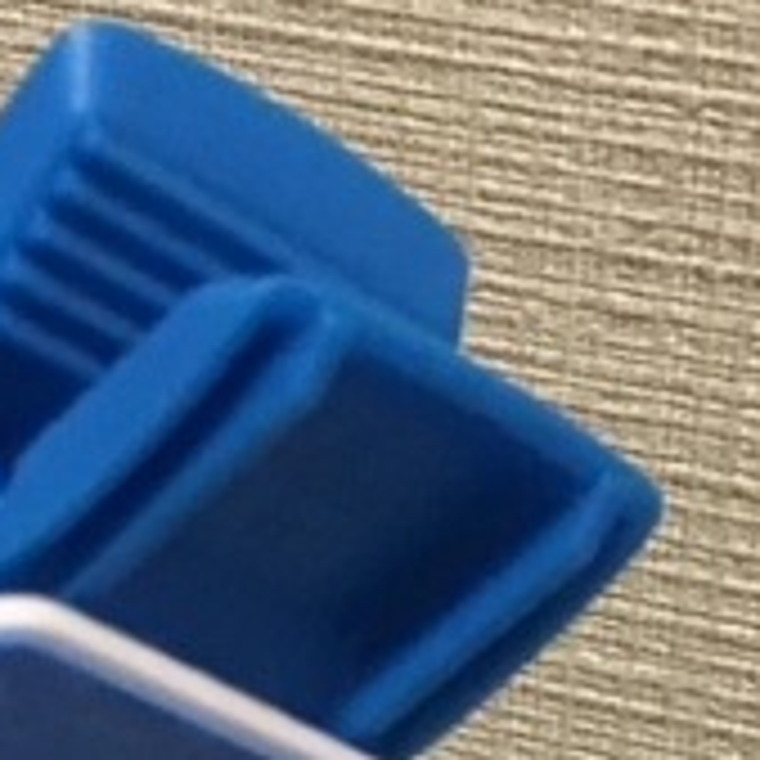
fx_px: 3850
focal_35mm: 155
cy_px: 1169
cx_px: -90
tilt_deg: -36.6
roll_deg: +0.9
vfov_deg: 10.8
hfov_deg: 11.1
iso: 200
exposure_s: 1/30
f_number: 2.2
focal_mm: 4.15
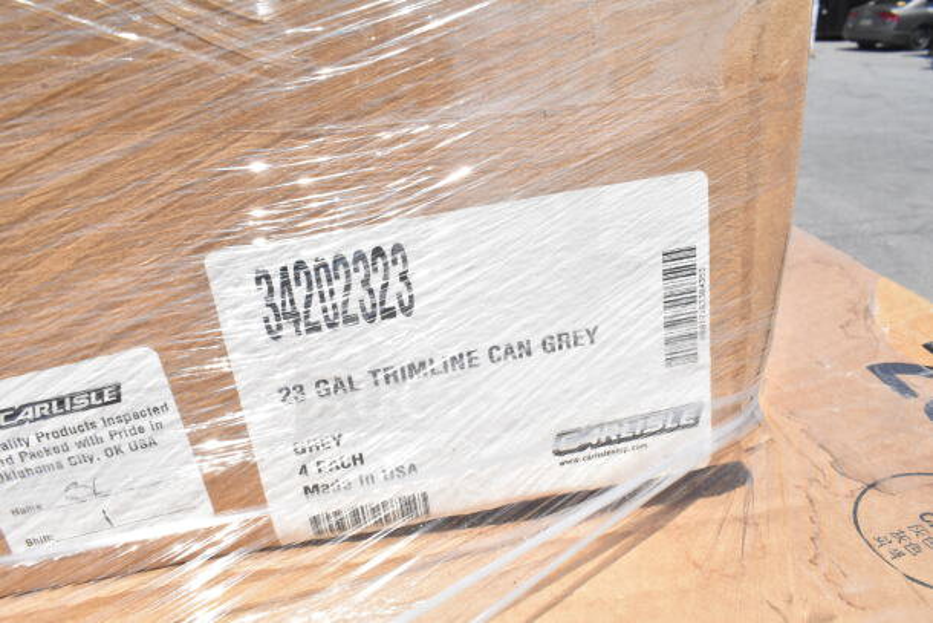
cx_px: 466
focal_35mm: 27
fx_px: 700
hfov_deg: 67.4
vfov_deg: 48.0
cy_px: 312
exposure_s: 1/1000
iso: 1600
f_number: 16
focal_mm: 18
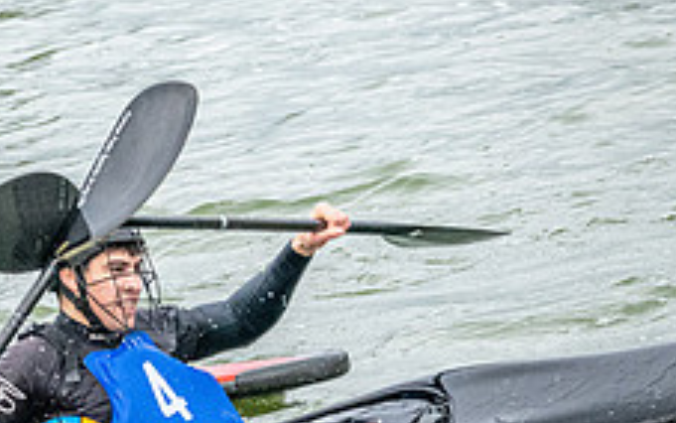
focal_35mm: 759
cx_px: 52
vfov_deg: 1.7
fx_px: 13987
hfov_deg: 2.8
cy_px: 307
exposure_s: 1/2000
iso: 3200
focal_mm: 250
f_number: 8
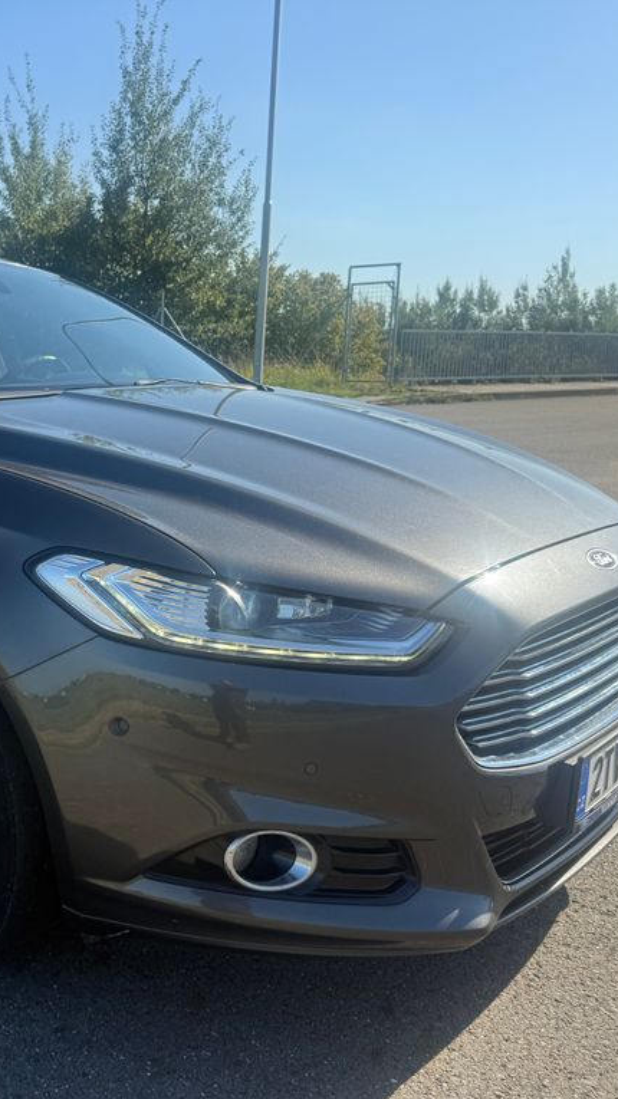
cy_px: 550
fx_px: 1020
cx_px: 60
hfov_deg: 32.0
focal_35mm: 35
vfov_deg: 56.6
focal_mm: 6.76
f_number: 1.78
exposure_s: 1/3021
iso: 80
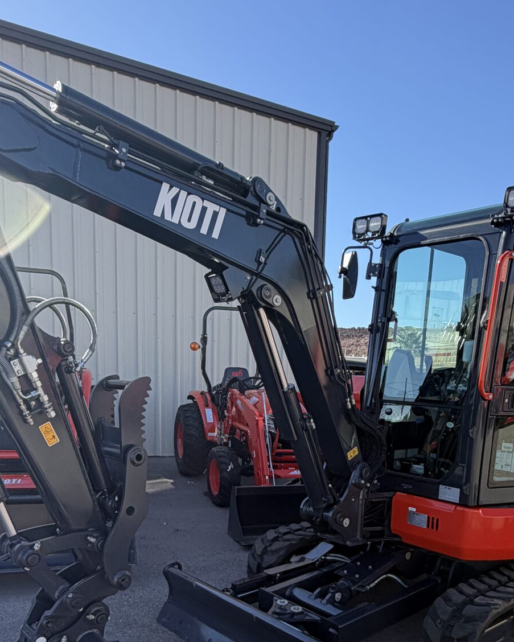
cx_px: 266
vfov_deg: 54.7
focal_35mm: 31
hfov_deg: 47.1
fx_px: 589
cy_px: 476
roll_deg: -1.4
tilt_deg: -9.4
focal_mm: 2.22
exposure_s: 1/672
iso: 40
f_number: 2.2
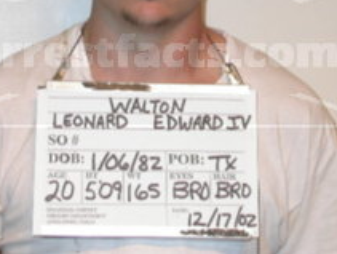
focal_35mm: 116
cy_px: 49
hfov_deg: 16.9
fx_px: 1131
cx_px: 156
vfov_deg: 12.7
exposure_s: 1/60.3
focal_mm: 14.7
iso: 100
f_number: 3.3
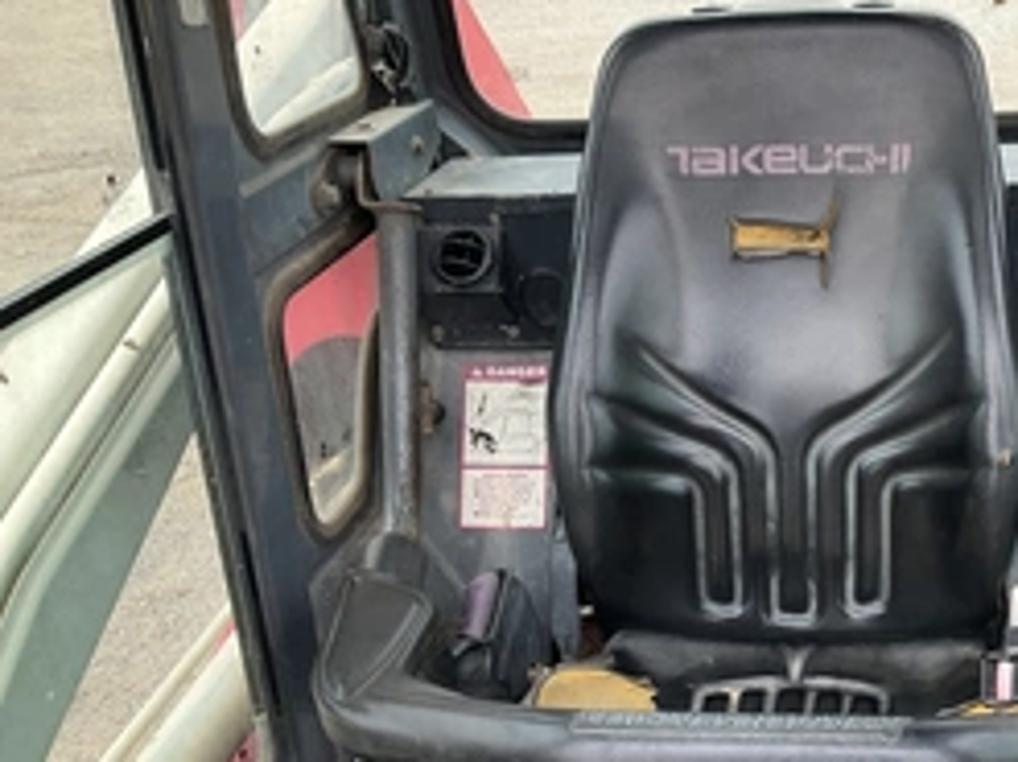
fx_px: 1382
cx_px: 787
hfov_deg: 39.2
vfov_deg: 30.1
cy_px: 605
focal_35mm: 47
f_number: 1.8
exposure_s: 1/362
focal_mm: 3
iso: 25
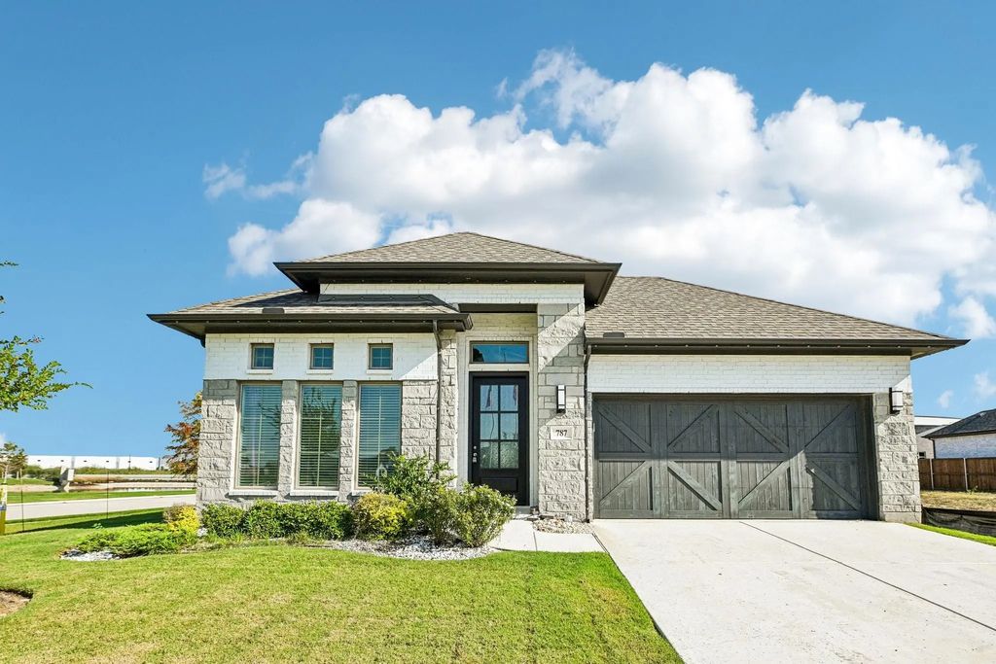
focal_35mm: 18
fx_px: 498
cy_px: 332
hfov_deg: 90.0
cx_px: 498
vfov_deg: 67.4
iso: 400
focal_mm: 18
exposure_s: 1/1250
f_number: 8
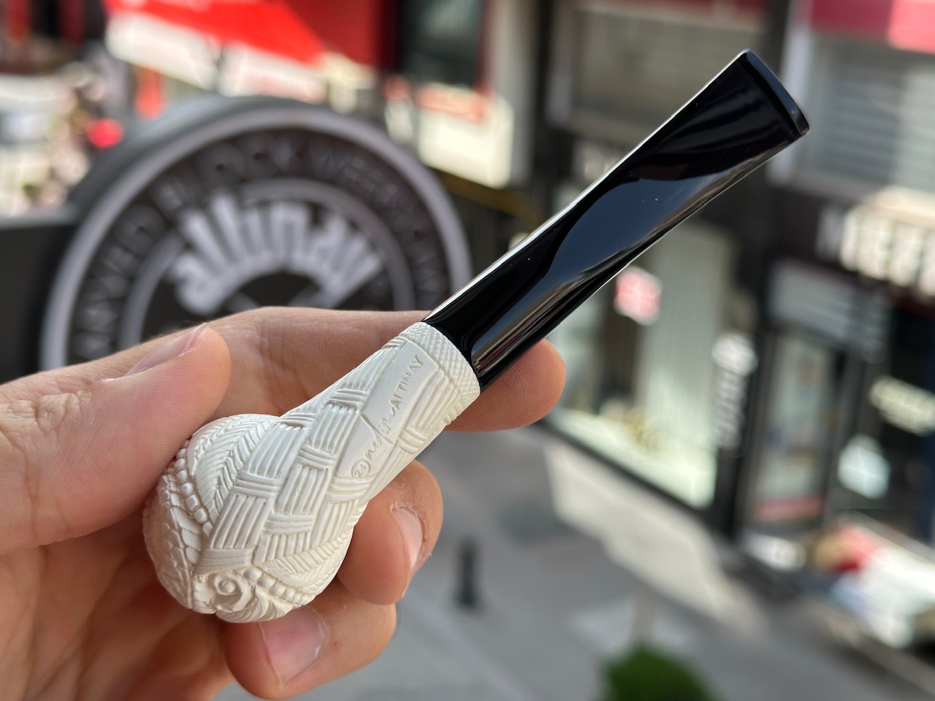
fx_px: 1297
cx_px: 468
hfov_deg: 39.7
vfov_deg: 30.3
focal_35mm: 48
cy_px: 350
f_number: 1.78
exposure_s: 1/631
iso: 64
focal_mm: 6.86
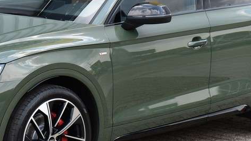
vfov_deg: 8.5
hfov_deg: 15.1
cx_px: 73
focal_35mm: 142
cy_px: 27
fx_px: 945
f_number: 8
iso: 200
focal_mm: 42
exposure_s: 1/250
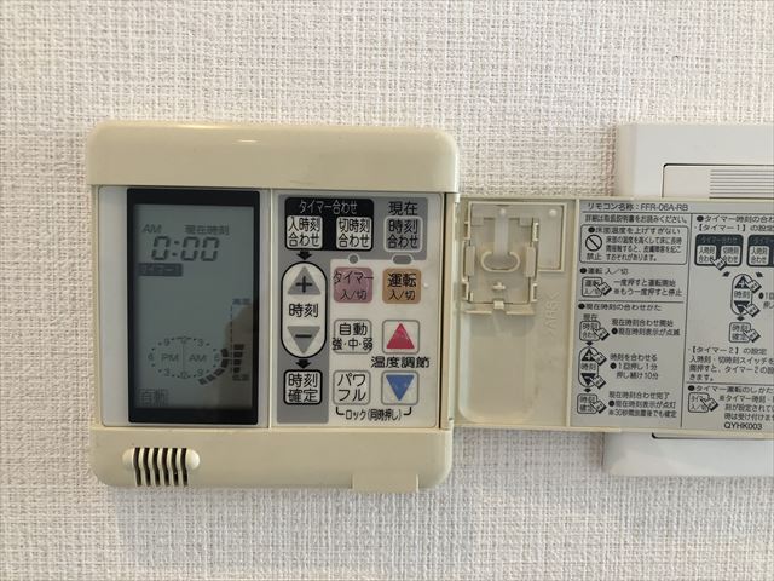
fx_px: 626
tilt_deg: -3.9
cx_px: 387
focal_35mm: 28
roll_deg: -0.1
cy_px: 290
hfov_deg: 63.4
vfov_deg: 49.7
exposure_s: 1/50
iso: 32
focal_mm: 3.99
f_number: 1.8
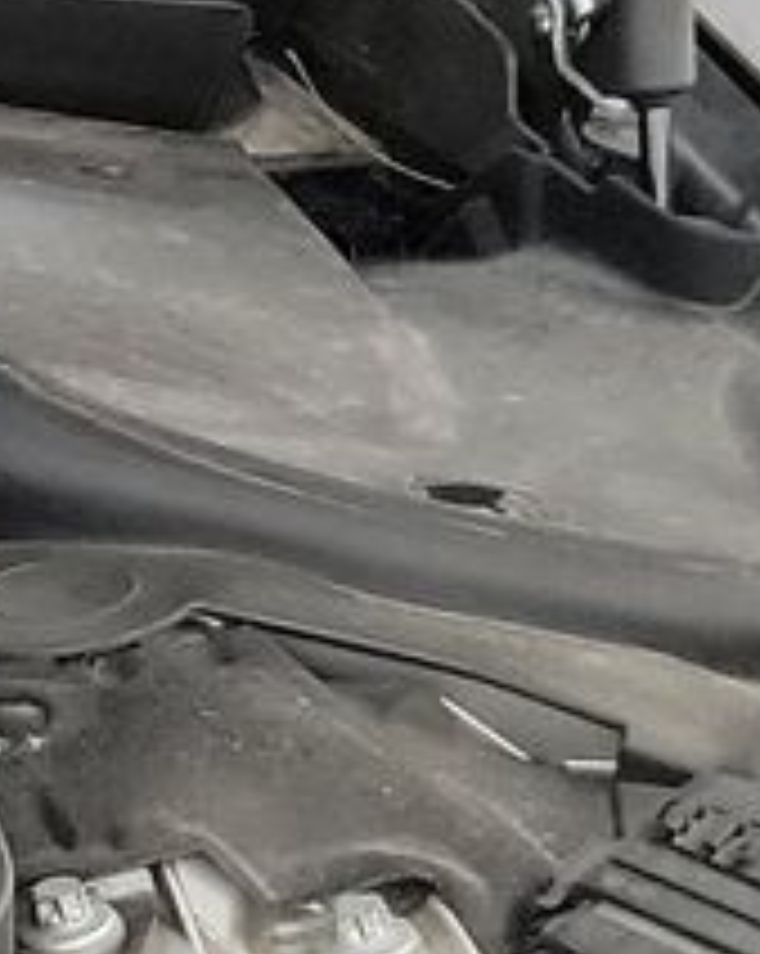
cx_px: -1790
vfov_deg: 10.8
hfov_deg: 7.3
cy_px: 1048
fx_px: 4987
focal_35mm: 177
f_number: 1.8
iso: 903
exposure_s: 1/59
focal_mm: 6.7
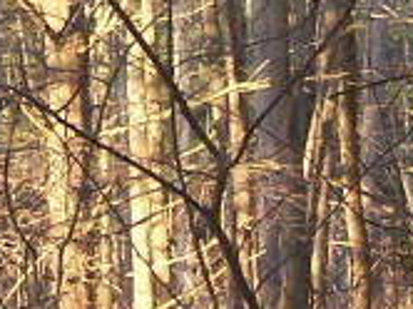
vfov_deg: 6.3
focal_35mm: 235
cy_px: -2
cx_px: -192
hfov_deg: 8.3
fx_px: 2800
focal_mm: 6.3
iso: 200
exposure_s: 1/100
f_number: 2.8
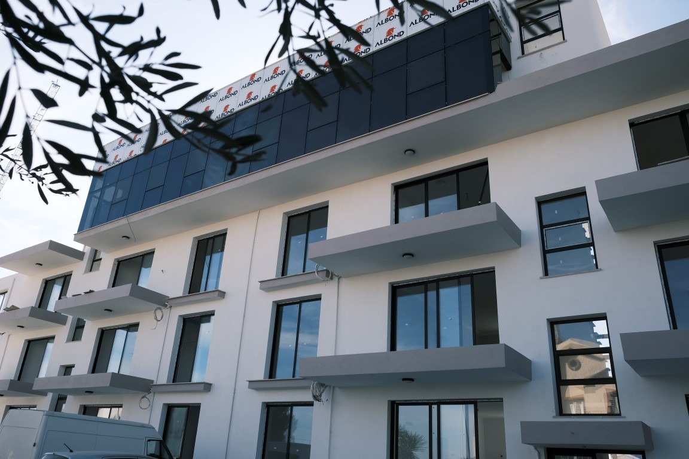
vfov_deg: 47.9
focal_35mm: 27
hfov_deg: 67.4
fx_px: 517
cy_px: 230
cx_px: 344
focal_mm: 18
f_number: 5.6
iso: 320
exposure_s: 1/800
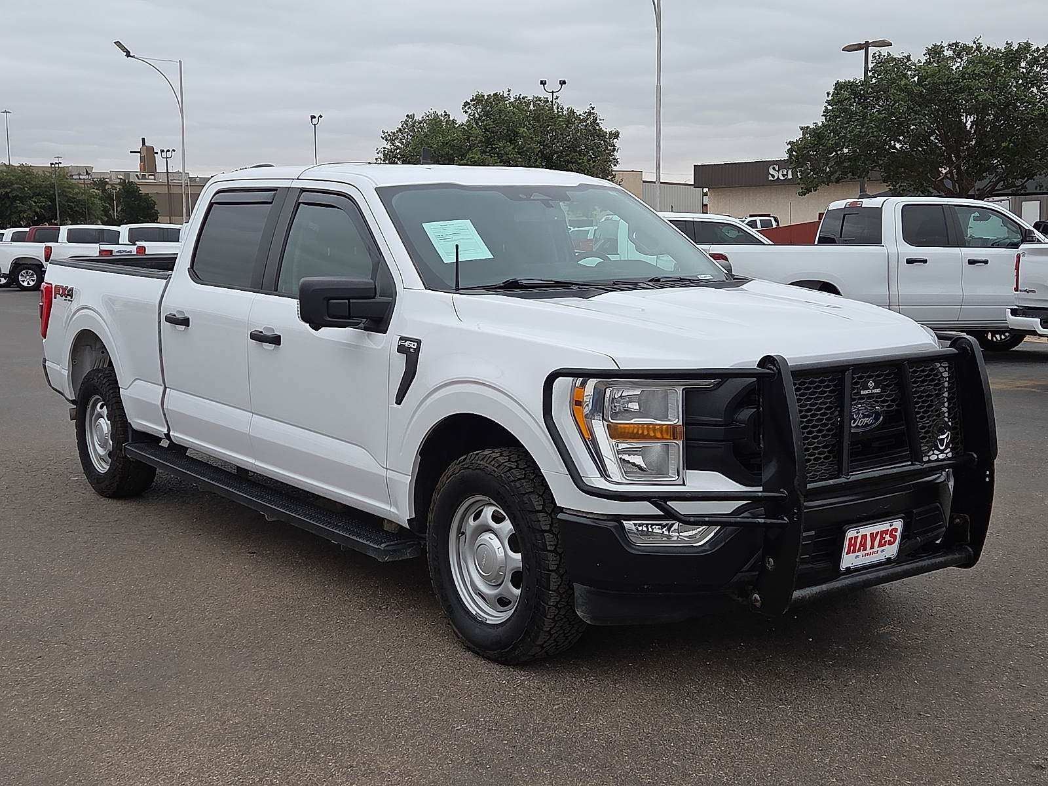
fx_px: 1332
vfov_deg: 32.9
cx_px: 524
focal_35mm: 44
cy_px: 393
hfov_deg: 42.9
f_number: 1.8
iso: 76
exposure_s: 1/1667
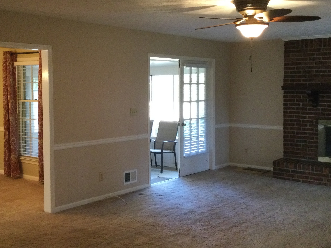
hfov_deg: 40.4
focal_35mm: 47
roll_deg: +0.2
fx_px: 449
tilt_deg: -1.2
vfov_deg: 30.9
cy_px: 109
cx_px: 147
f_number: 2.4
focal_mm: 3.3
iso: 200
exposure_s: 1/24
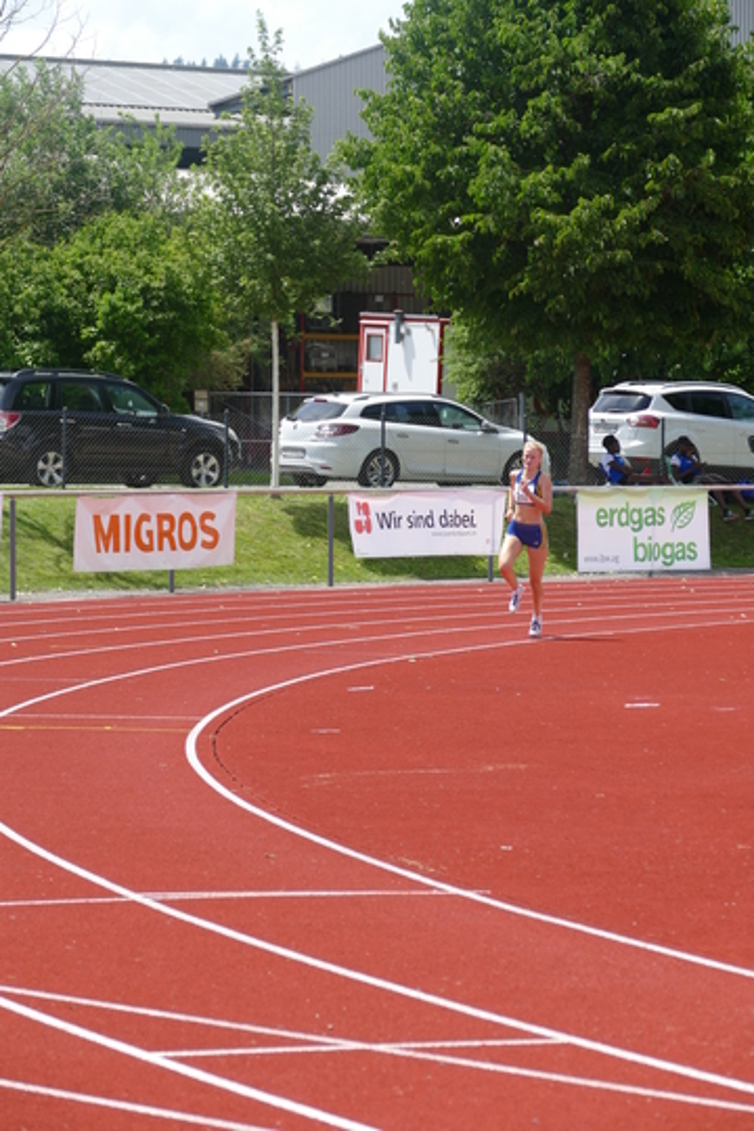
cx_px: 377
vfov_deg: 12.8
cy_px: 566
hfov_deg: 8.6
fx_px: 5026
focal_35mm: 160
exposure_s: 1/800
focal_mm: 58.01
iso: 125
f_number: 3.9
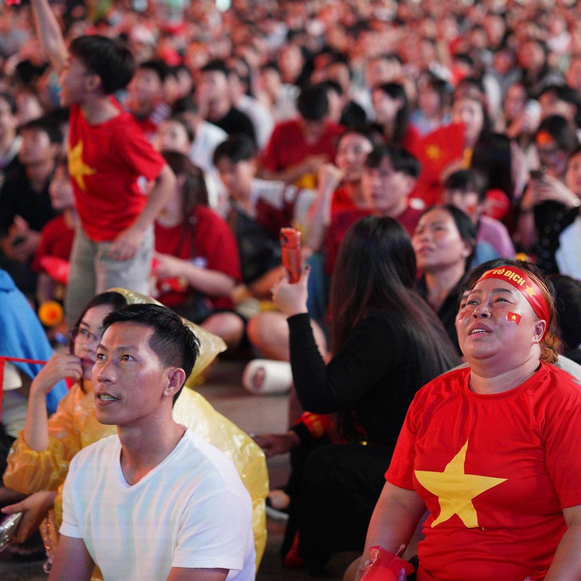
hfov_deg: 15.2
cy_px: 305
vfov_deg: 15.3
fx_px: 2165
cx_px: 413
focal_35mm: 114
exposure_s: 1/200
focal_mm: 85
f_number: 2.8
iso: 4000
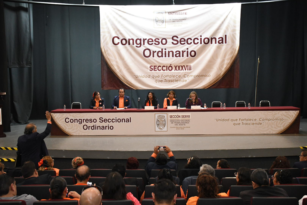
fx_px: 341
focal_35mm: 40
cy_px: 102
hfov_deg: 48.5
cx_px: 154
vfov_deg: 33.4
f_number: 5.6
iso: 5000
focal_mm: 27
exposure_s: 1/100
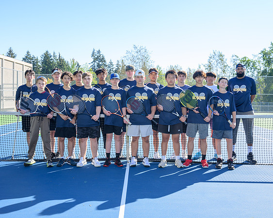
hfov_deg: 51.3
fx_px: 284
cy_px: 109
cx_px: 131
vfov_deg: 42.0
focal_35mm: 35
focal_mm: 31
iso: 80
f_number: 5.6
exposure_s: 1/125
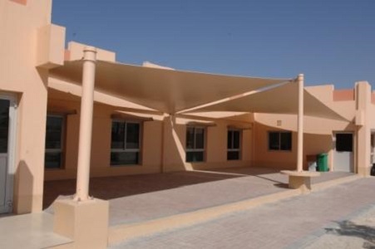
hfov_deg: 57.3
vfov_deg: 39.9
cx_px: 188
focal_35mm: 33
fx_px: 343
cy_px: 124
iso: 100
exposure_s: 1/250
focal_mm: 22
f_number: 11
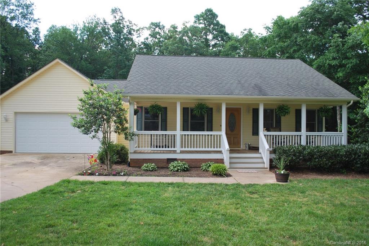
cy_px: 123
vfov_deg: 43.7
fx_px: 308
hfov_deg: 61.9
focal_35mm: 30
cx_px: 184
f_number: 4.5
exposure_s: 1/80
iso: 200
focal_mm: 20
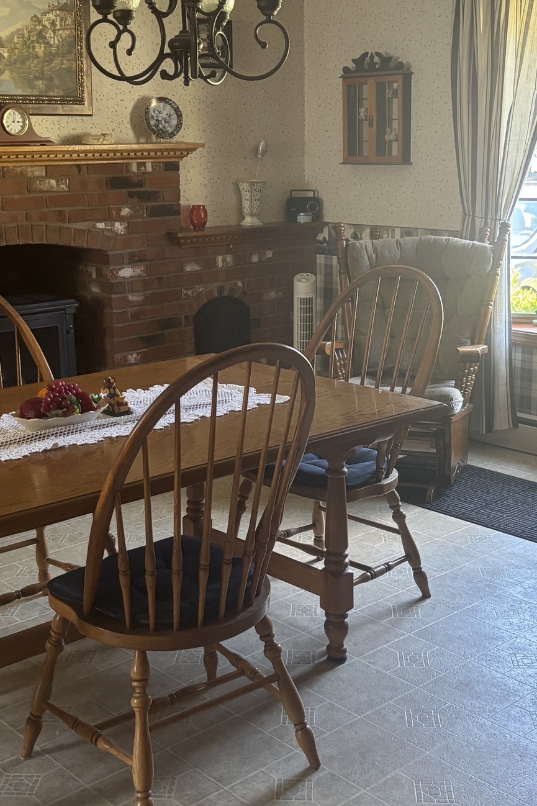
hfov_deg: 28.0
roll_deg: +0.5
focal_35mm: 48
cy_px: 434
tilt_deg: -14.8
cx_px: 302
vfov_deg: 41.1
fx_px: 1074
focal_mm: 5.96
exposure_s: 1/60
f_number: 1.6
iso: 250
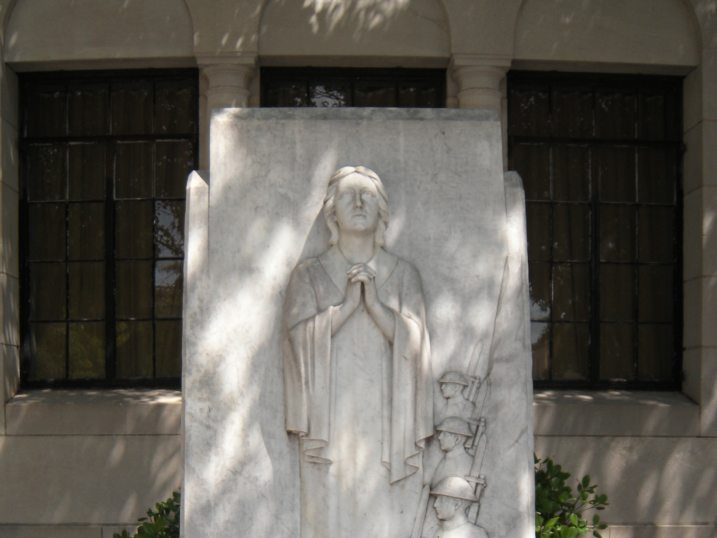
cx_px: 344
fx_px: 1056
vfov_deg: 27.4
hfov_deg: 37.5
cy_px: 496
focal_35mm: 51
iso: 64
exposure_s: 1/259
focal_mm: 5.9
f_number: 3.8
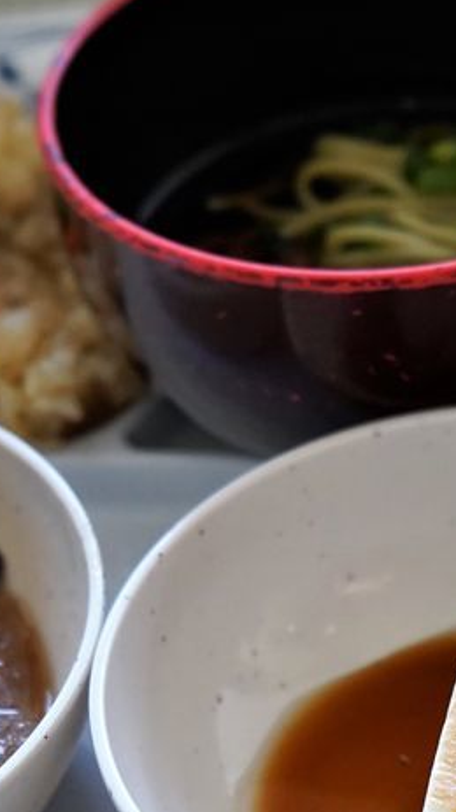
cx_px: 381
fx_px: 2690
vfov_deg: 17.1
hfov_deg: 9.7
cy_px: 488
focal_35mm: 125
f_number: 4.5
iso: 3200
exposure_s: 1/160
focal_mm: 46
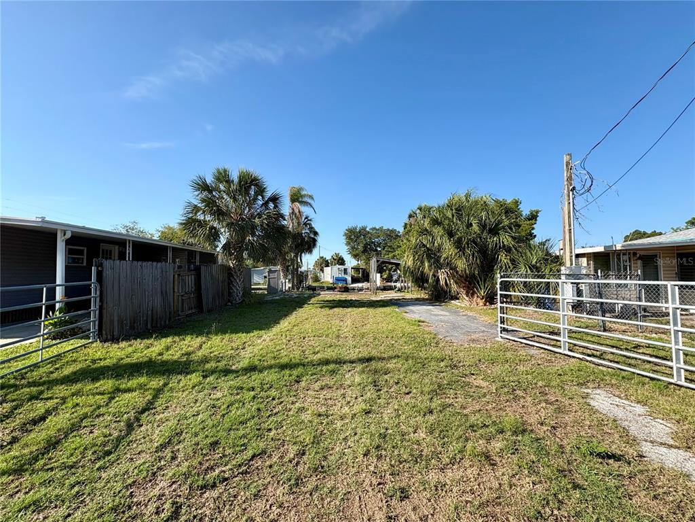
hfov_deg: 102.1
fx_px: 281
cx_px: 348
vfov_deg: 85.7
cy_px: 261
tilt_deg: +2.7
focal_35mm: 14
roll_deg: +0.2
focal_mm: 2.22
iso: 50
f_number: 2.2
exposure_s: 1/1063
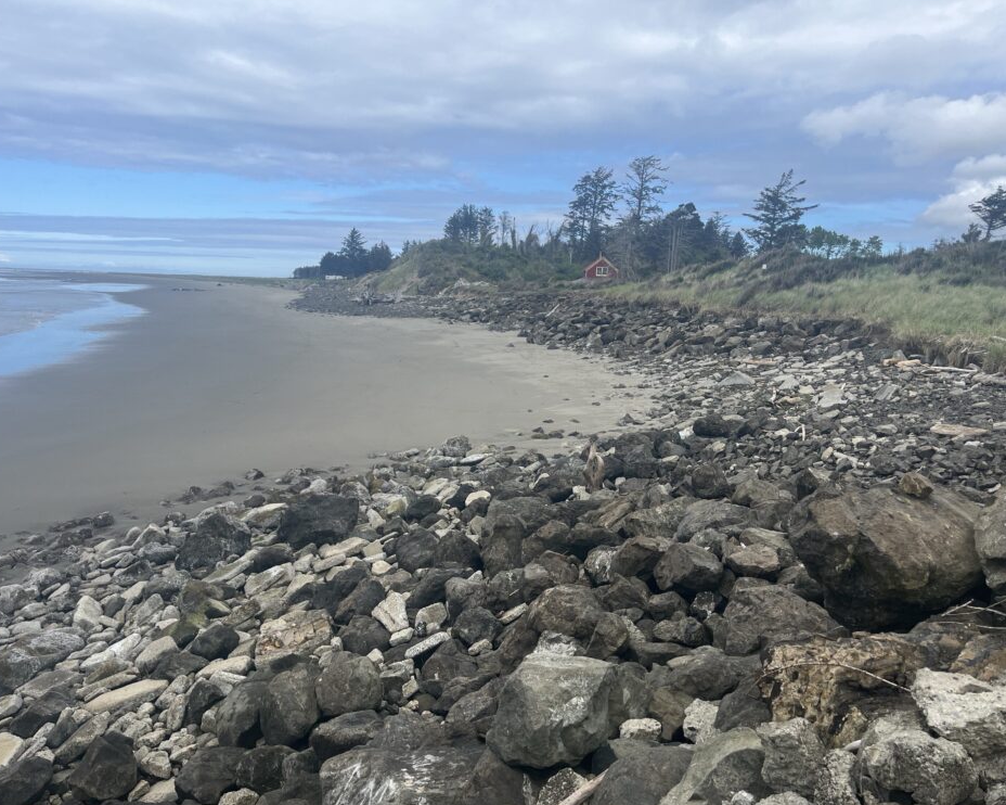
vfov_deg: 51.5
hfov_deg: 62.2
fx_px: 833
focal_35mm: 28
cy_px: 416
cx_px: 505
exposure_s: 1/3049
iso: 50
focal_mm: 5.1
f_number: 1.6
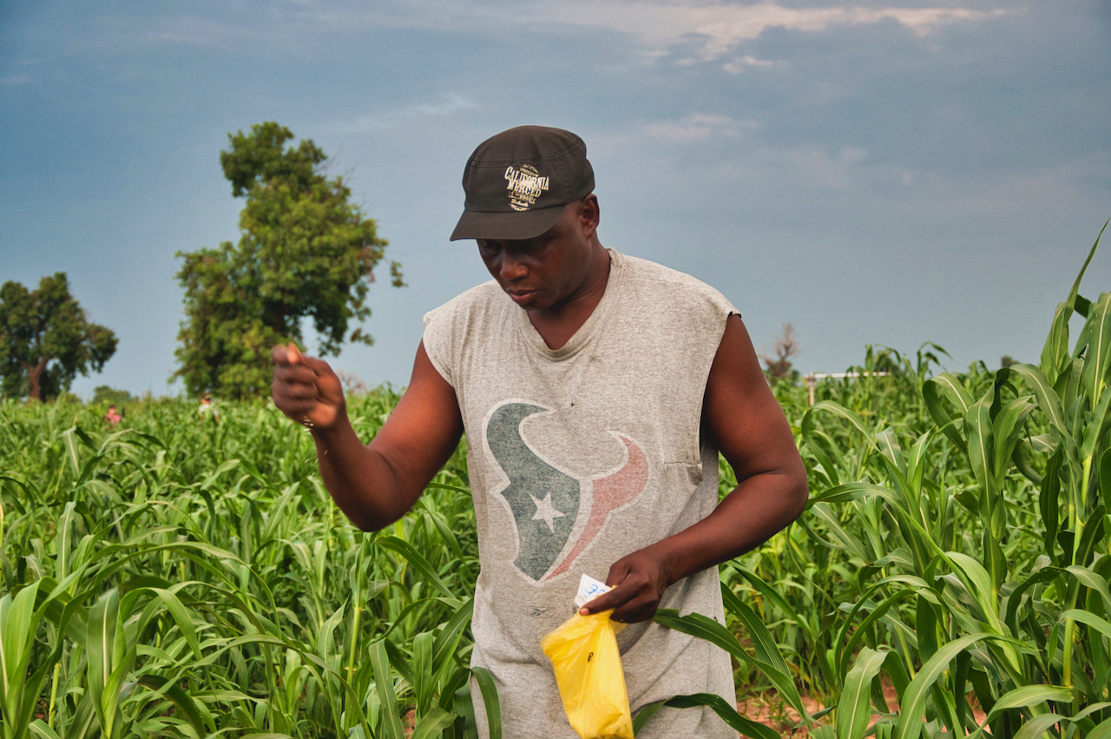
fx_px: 2312
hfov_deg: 27.0
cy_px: 370
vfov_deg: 18.1
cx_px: 556
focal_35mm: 75
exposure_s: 1/80
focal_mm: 50
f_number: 5
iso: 640
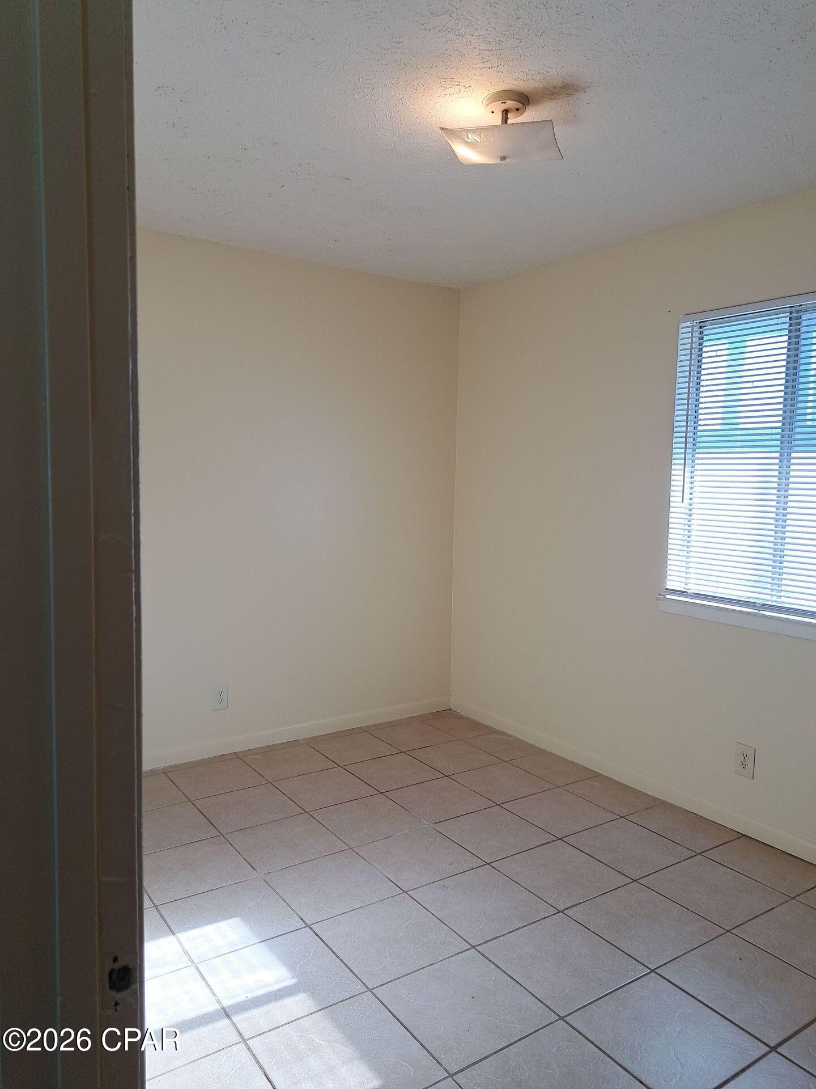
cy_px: 544
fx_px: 754
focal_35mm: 24
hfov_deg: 56.8
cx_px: 408
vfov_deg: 71.6
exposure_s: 1/120
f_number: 1.8
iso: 50
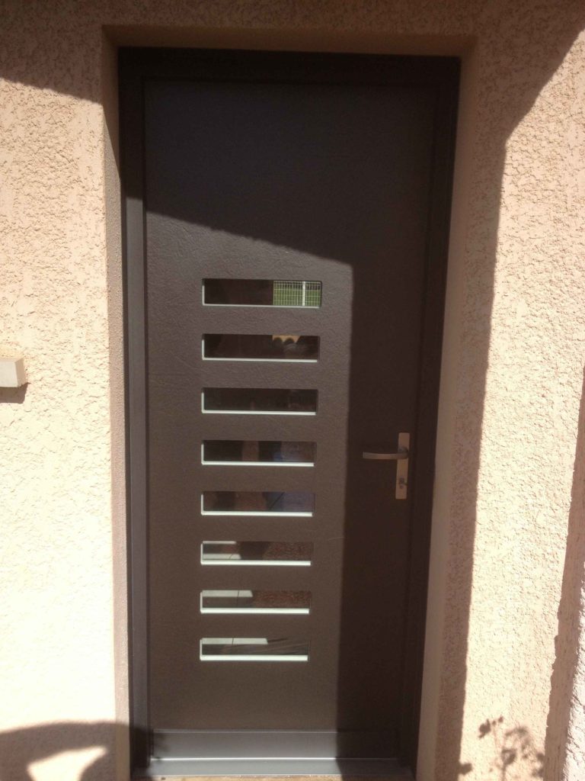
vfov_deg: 52.6
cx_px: 292
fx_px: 789
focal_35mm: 35
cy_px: 390
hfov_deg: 40.7
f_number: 2.4
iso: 50
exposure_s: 1/1672
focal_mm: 4.28
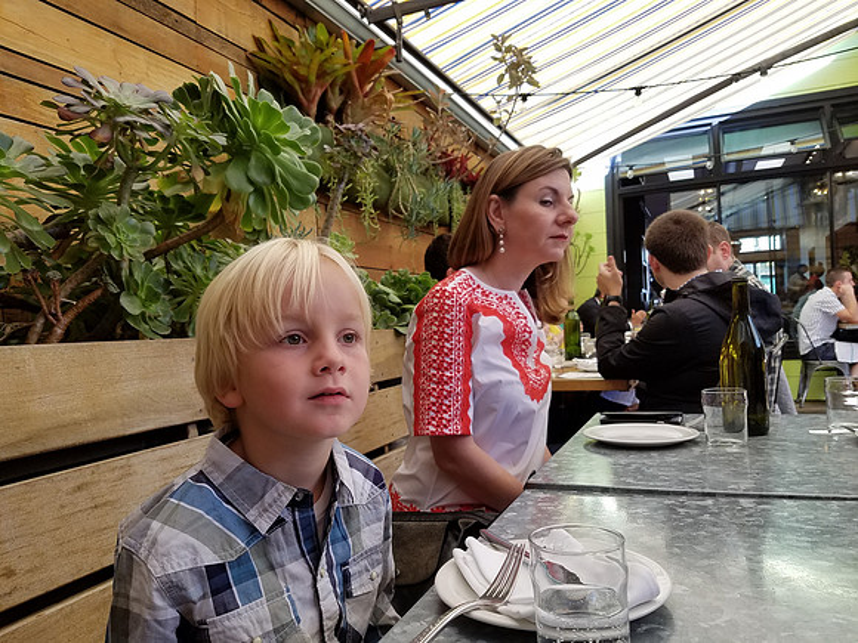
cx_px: 429
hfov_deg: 67.3
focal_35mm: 26
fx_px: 644
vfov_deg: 53.1
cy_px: 322
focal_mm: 4.2
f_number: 1.7
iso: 50
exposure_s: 1/137
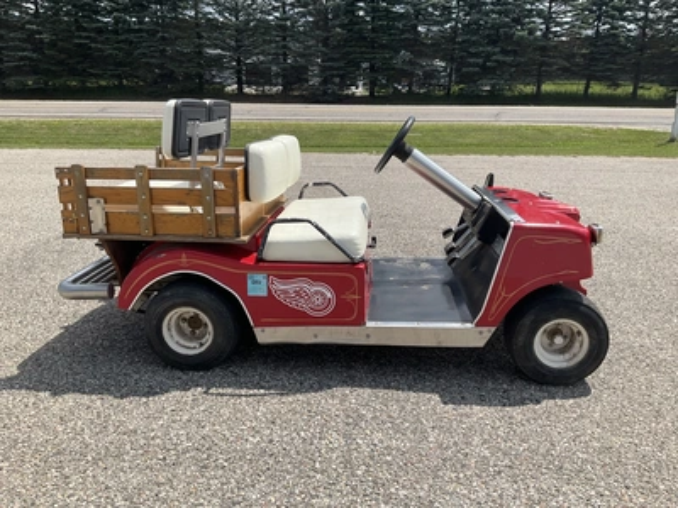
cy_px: 254
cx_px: 339
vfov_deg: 48.2
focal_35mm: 29
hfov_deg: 61.7
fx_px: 568
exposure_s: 1/1912
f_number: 1.8
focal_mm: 3
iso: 25
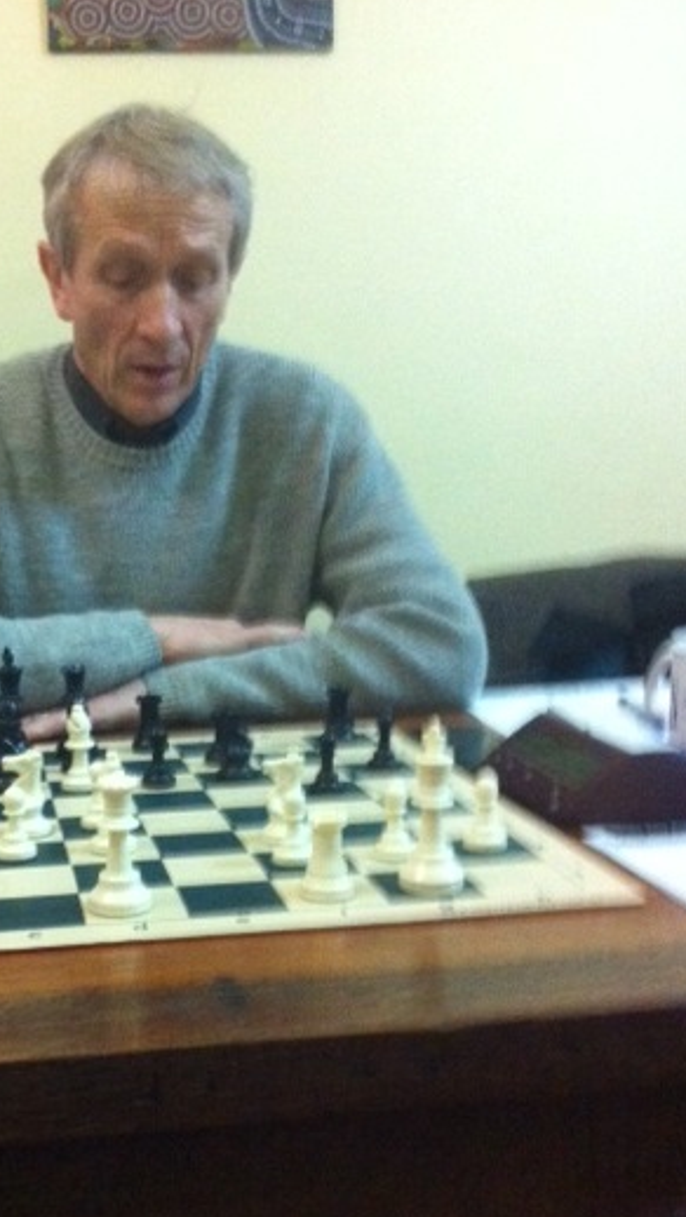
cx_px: 148
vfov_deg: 43.4
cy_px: 740
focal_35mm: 47
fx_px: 1517
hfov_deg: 25.1
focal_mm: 3.85
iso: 640
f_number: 2.8
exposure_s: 1/17
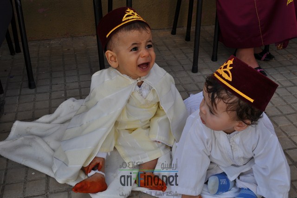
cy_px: 99
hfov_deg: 49.6
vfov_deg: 34.1
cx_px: 148
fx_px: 321
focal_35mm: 39
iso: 200
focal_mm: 26
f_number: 10
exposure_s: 1/400
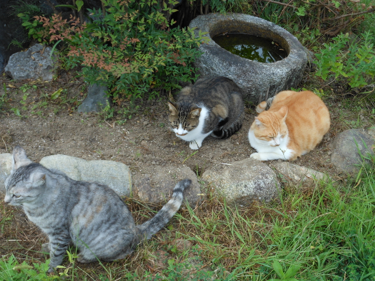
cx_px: 188
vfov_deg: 32.2
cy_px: 140
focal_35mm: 45
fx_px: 487
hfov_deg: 42.1
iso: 80
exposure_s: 1/160
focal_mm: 8.1
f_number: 4.6
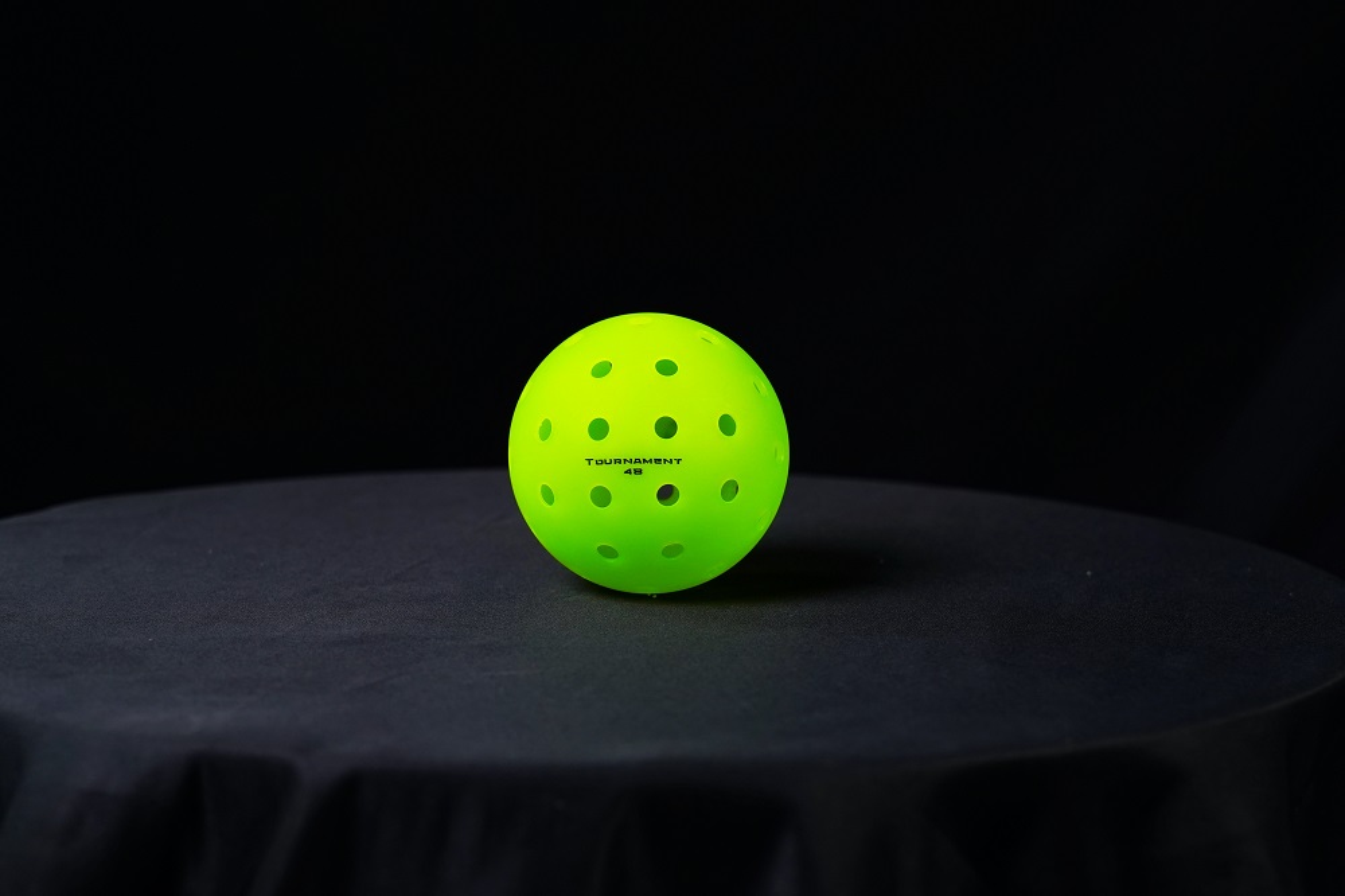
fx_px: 4183
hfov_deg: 18.3
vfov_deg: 12.2
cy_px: 448
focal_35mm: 112
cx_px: 672
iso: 640
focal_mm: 75
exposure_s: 1/125
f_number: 5
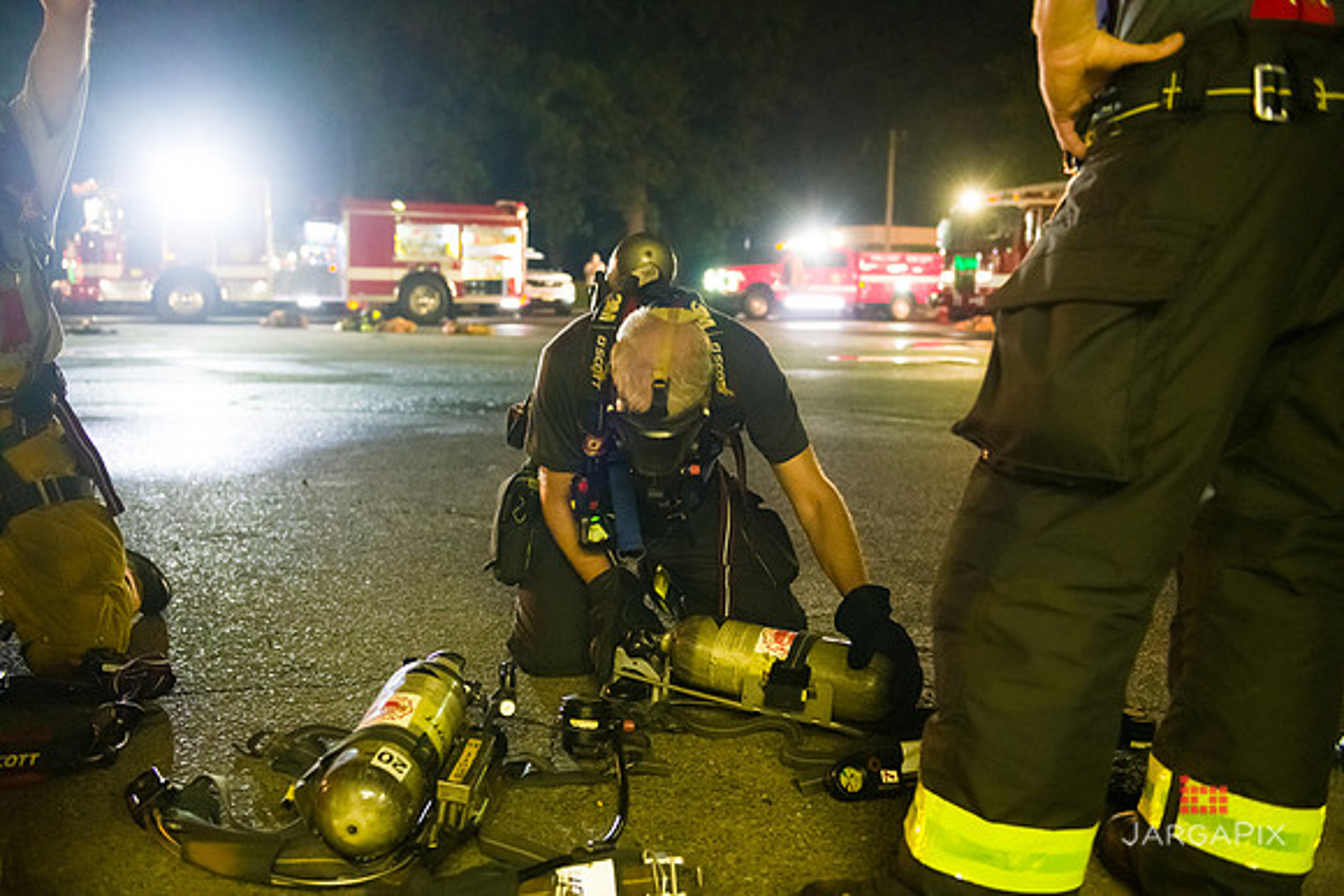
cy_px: 448
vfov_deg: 36.9
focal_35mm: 36
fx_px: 1344
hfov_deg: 53.1
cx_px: 672
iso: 6400
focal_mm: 36
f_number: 3.2
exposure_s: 1/125
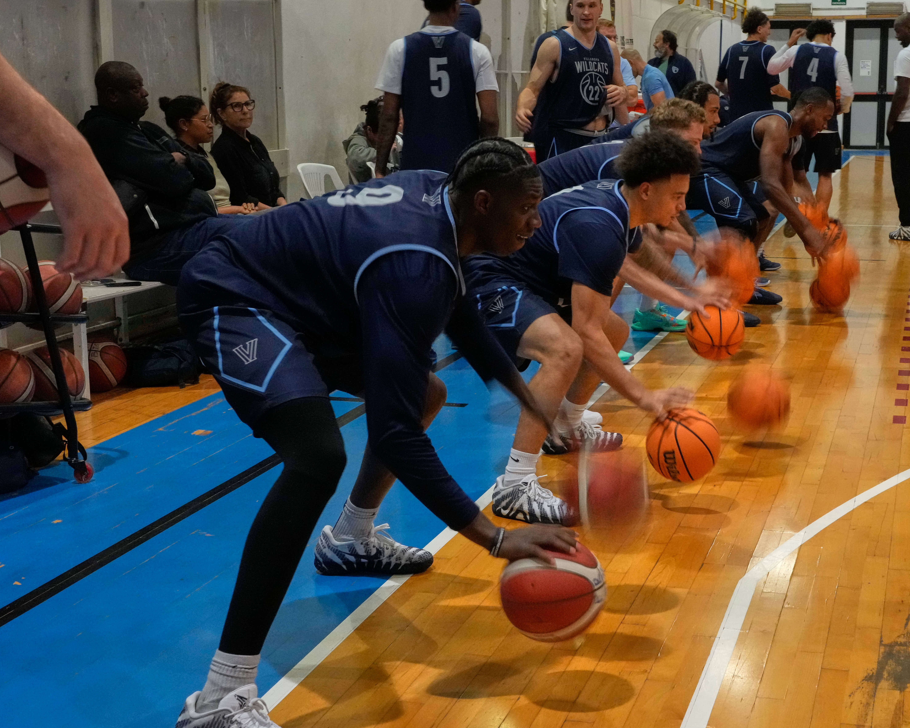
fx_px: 1508
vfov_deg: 27.1
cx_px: 570
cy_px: 371
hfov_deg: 33.4
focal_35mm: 56
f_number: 11
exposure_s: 1/50
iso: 6400
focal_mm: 41
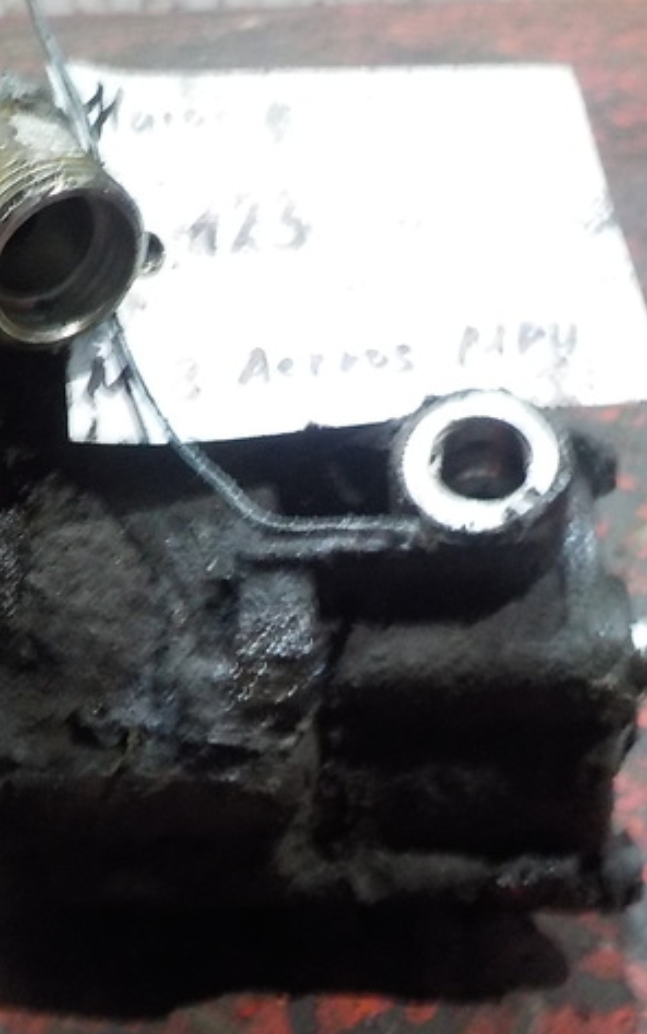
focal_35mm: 43
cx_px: 179
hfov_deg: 29.5
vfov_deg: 46.2
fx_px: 1212
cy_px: 518
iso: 800
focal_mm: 4.1
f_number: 3.3
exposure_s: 1/10
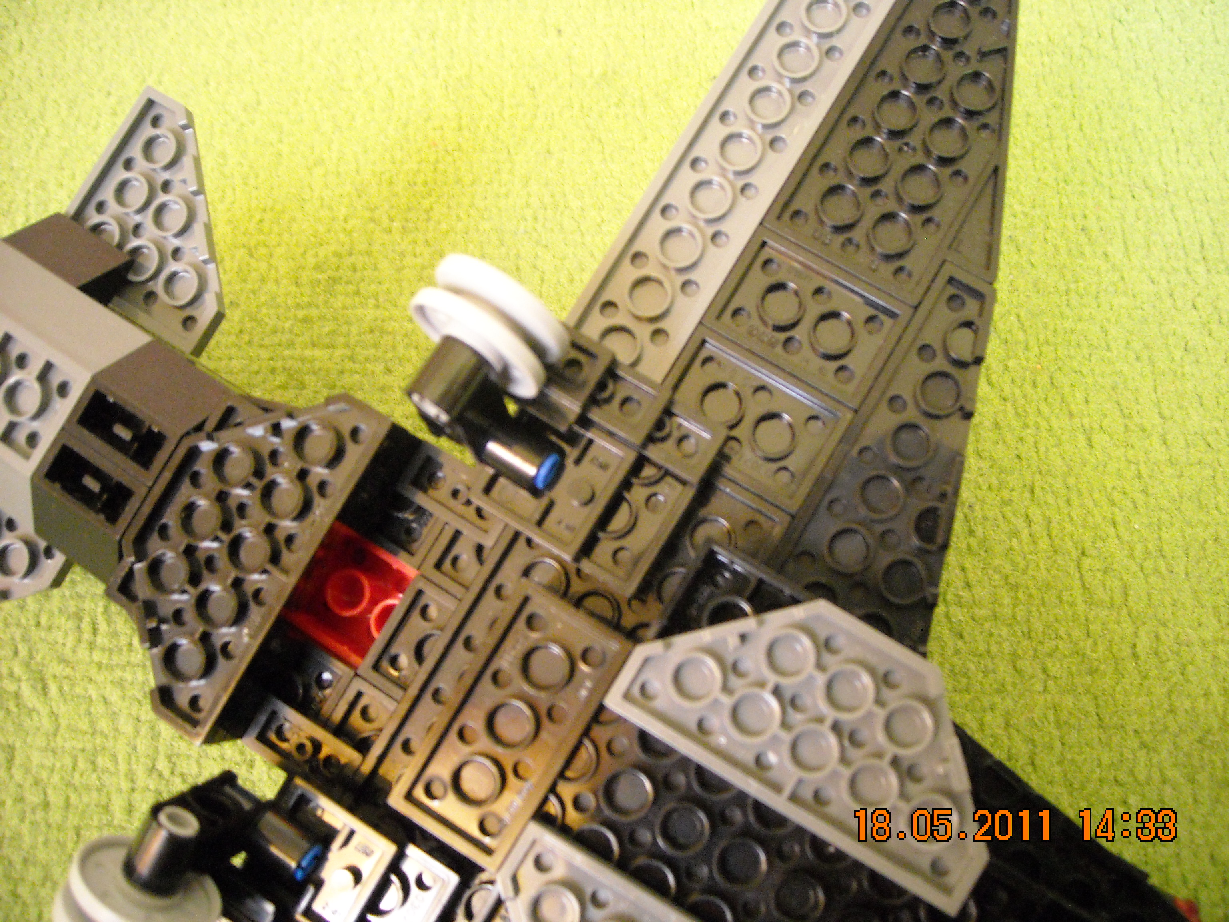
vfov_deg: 40.7
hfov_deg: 52.6
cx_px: 614
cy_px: 461
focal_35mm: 35
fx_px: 1243
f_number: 2.8
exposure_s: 1/8
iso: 518
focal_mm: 5.7
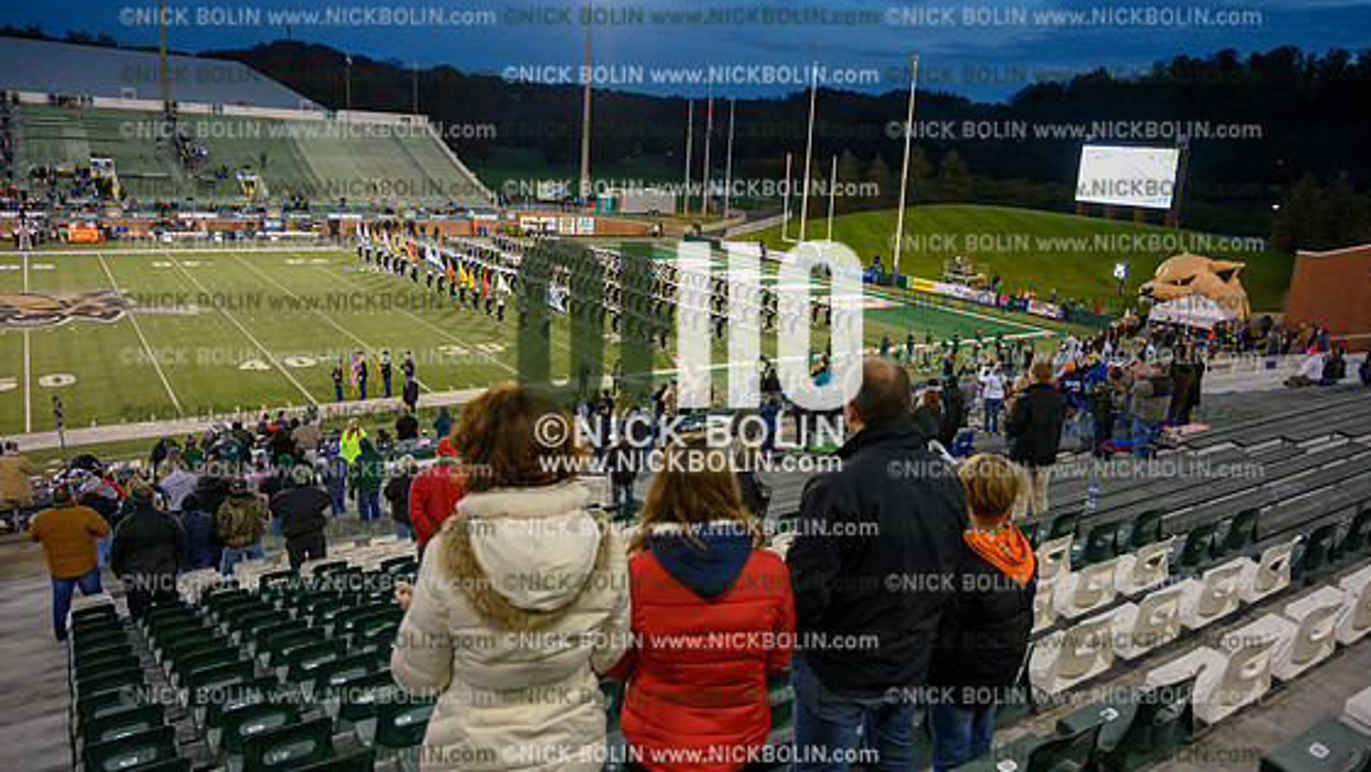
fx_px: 946
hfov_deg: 71.9
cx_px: 689
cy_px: 358
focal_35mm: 26
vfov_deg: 44.4
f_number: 4
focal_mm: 24
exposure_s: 1/250
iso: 2000
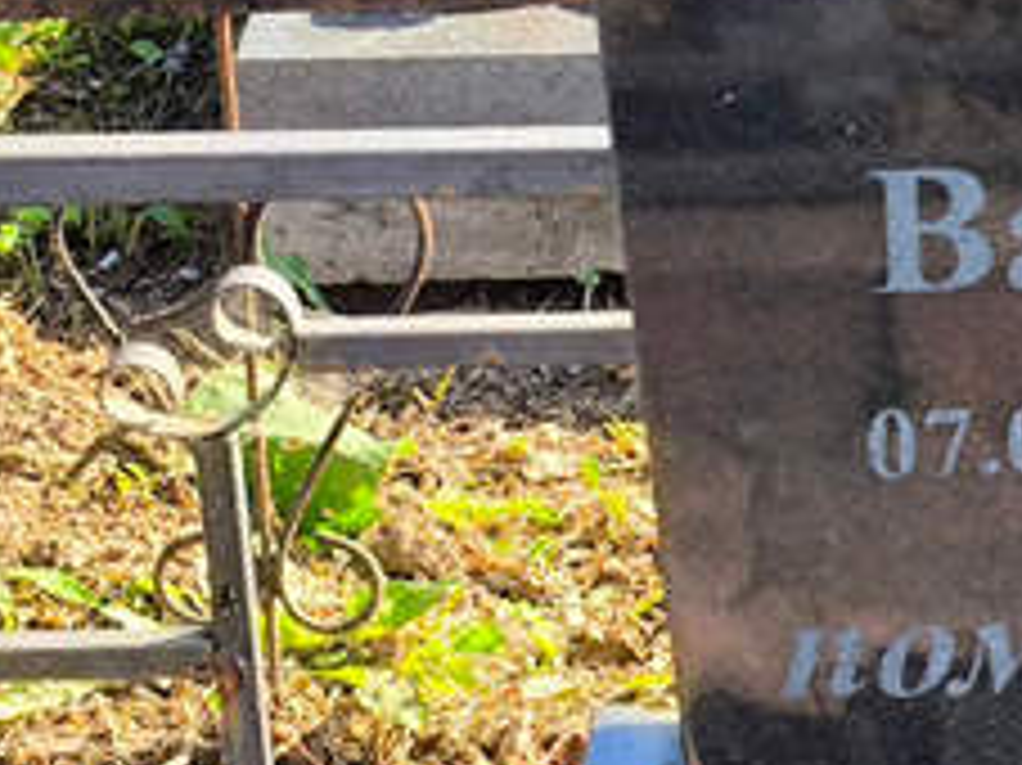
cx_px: 1281
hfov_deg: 11.0
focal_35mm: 176
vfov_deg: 8.4
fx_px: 5193
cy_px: 274
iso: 50
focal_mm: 4.71
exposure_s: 1/356
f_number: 1.7
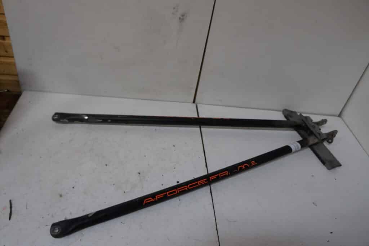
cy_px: 123
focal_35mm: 27
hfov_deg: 67.4
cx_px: 184
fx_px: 277
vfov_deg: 47.9
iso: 800
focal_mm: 18
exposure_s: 1/60
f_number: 4.5
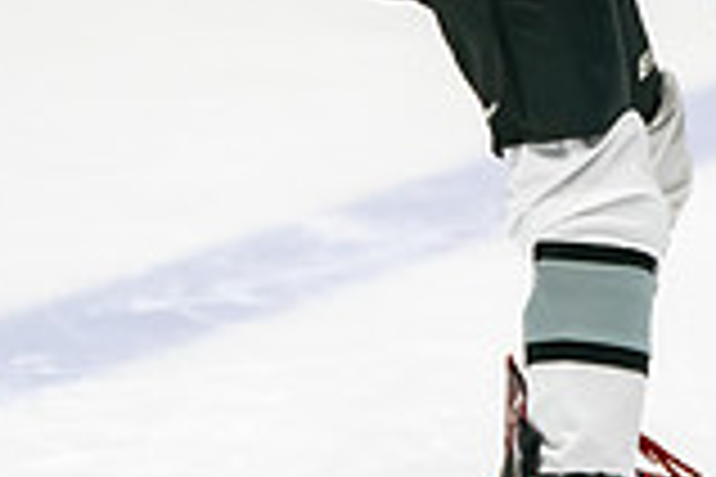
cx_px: 811
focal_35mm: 859
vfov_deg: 1.6
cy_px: -139
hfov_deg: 2.4
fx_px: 17083
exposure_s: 1/1600
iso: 3200
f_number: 3.2
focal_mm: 197
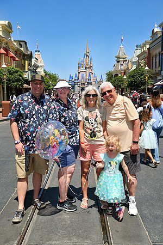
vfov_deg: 53.1
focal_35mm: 36
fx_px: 244
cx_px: 82
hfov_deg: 36.9
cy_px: 122
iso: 100
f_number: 10
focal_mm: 24
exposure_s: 1/250
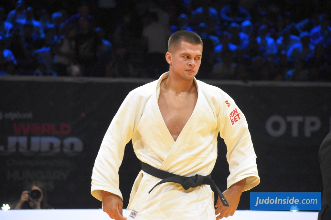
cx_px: 166
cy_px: 110
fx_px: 2000
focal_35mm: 218
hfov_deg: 9.5
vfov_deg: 6.3
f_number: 7.1
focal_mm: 145
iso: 6400
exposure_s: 1/800
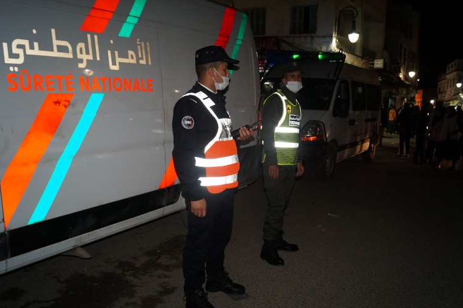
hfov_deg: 63.7
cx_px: 236
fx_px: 373
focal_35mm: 29
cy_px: 164
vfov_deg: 44.9
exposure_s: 1/60
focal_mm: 18
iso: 640
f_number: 3.5
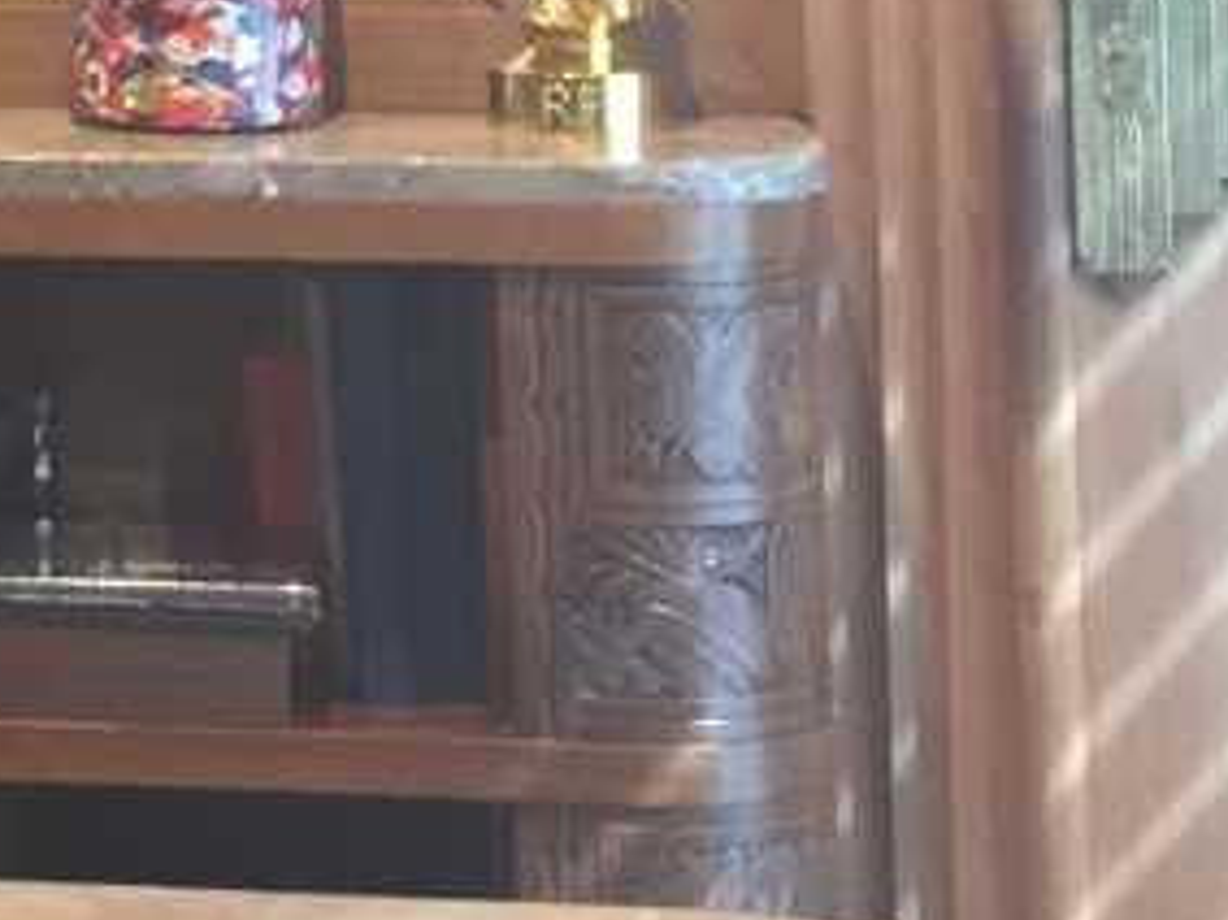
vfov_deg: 8.7
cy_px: -690
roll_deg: -0.3
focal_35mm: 164
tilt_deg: +1.2
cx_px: -1319
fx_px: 5815
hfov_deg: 10.9
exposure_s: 1/30
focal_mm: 4.15
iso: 80
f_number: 2.2
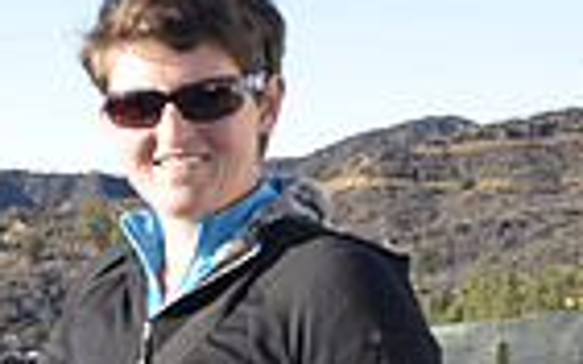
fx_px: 1795
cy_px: 256
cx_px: -306
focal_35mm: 113
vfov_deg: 11.6
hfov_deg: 16.7
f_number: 7.1
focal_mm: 18
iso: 200
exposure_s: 1/200
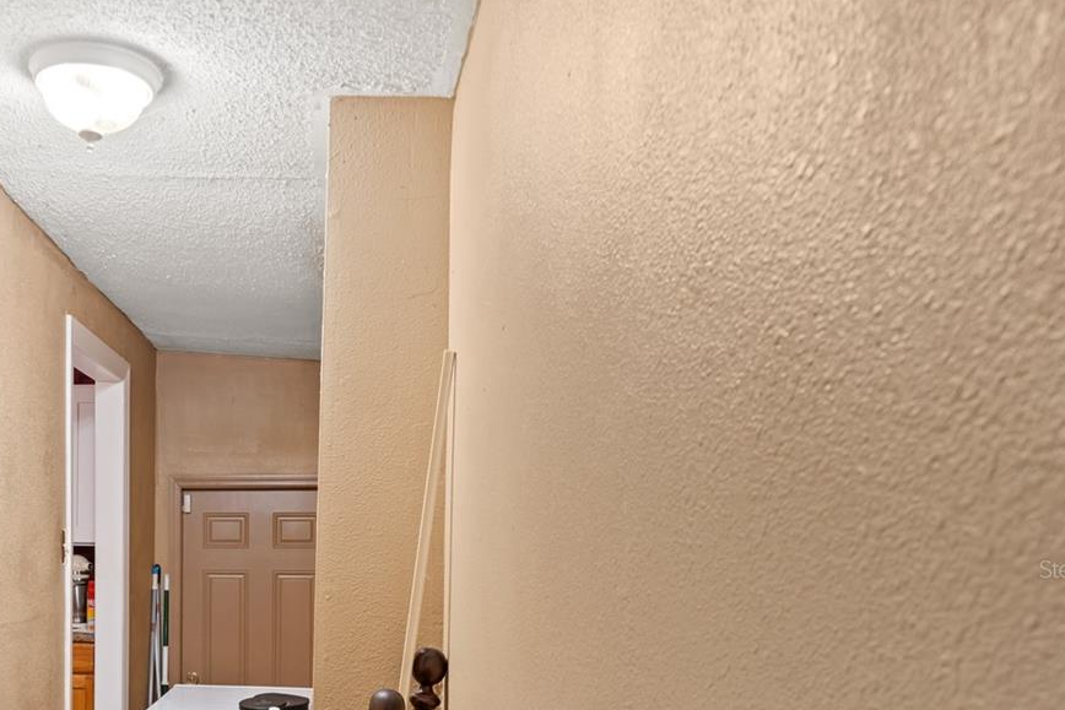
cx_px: 167
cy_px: 569
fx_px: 1063
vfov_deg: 35.7
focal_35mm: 36
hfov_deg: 49.1
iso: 500
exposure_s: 1/1.25
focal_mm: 19.5
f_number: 8
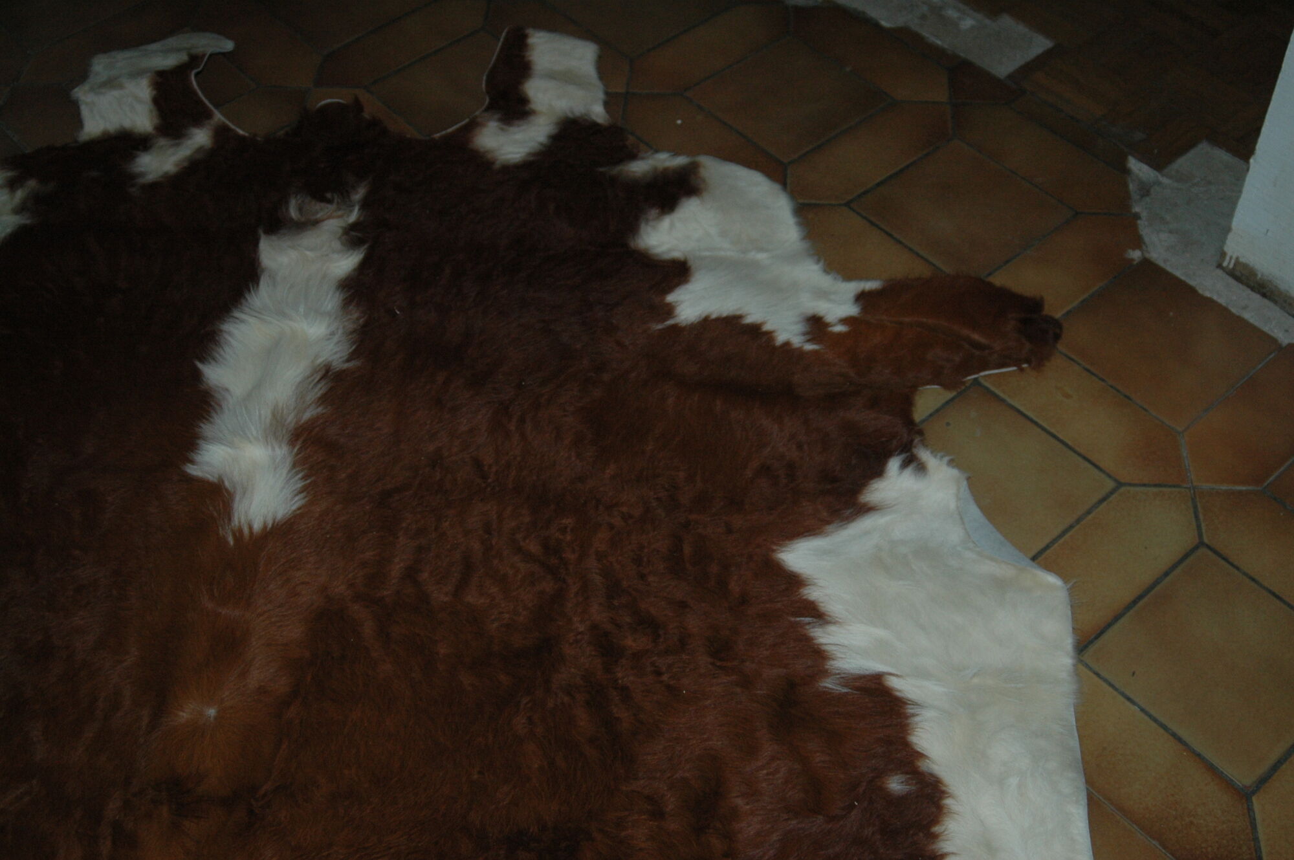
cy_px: 430
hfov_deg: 46.4
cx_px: 647
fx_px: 1508
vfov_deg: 31.8
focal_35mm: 42
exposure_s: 1/60
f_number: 3.5
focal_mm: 28
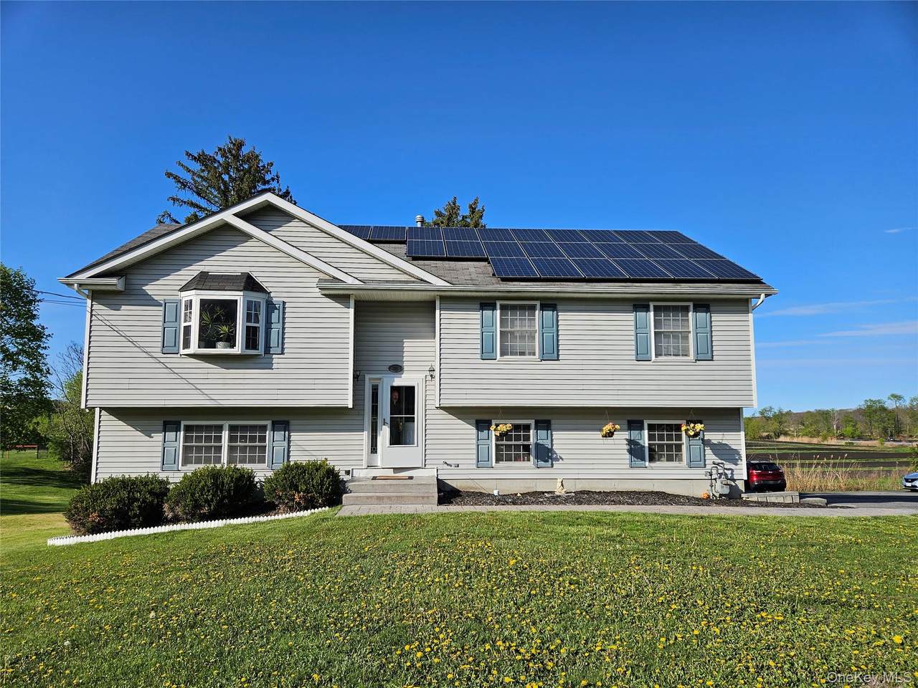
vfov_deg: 58.9
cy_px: 344
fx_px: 610
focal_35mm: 23
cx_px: 459
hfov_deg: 73.9
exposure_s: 1/2635
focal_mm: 5.4
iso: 25
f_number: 1.8
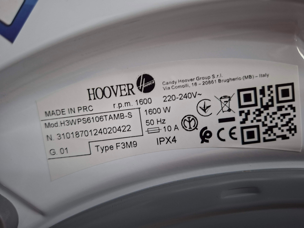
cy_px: 114
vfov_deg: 58.9
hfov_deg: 73.9
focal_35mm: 23
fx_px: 202
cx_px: 152
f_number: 1.8
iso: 250
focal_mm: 5.54
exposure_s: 1/33
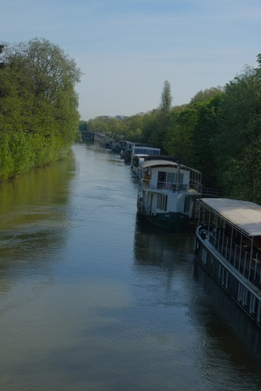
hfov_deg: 23.8
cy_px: 231
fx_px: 619
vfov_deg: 34.9
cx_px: 144
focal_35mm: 57
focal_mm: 27
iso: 200
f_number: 10
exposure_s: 1/400
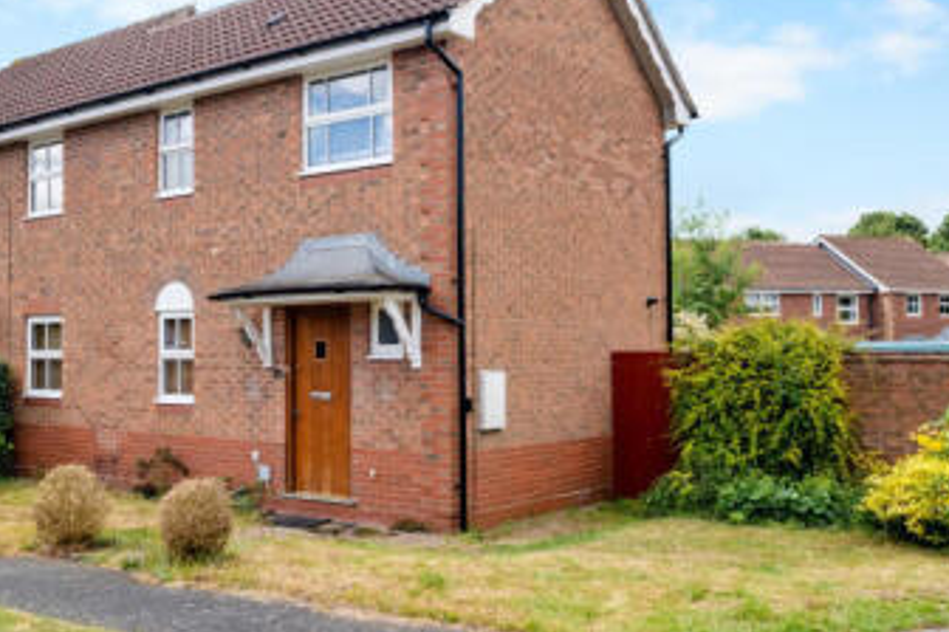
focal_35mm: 37
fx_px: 975
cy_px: 303
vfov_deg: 35.9
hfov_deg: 50.5
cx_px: 284
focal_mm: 12.6
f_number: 7.1
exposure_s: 1/320
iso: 160
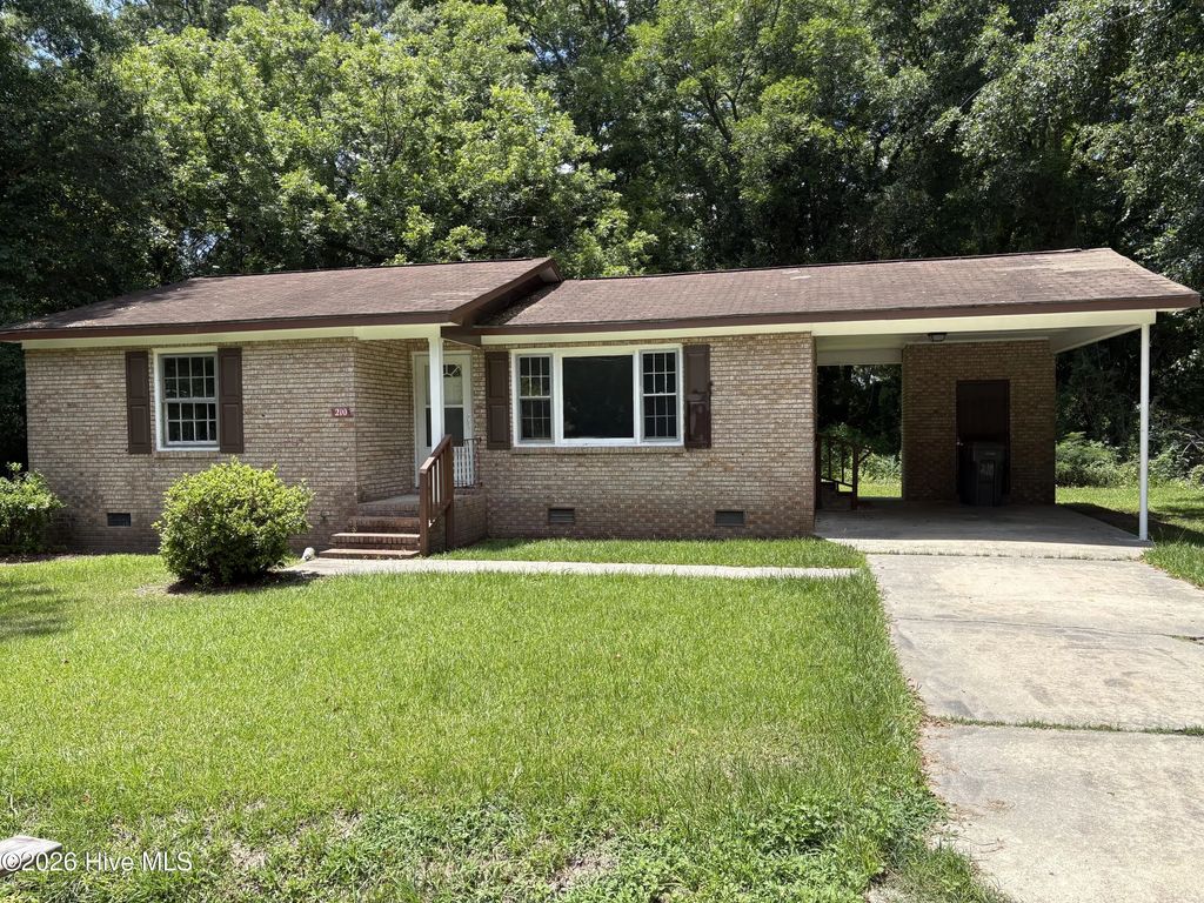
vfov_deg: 53.1
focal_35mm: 26
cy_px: 452
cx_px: 602
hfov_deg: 67.3
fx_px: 904
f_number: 1.6
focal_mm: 5.96
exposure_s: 1/1484
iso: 50
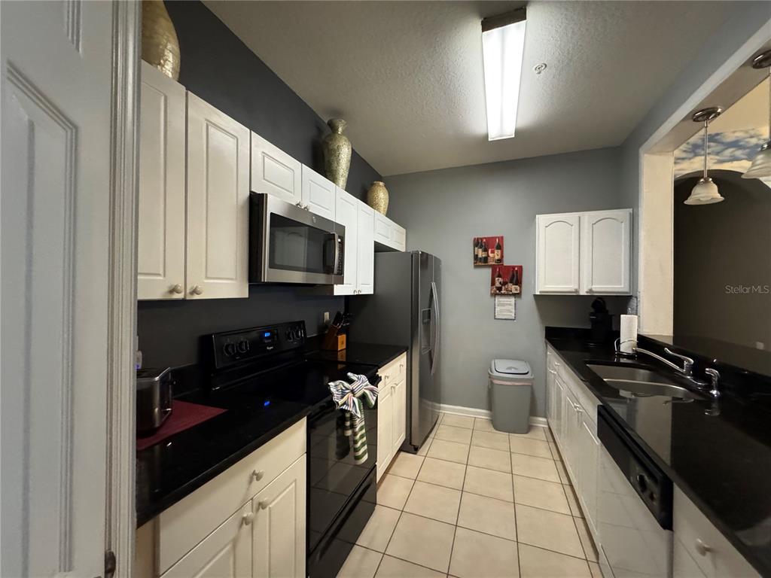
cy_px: 289
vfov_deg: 85.7
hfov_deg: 102.1
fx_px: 312
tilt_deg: -0.3
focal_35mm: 14
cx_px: 386
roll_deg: -0.9
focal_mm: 2.22
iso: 1250
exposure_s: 1/60
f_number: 2.2
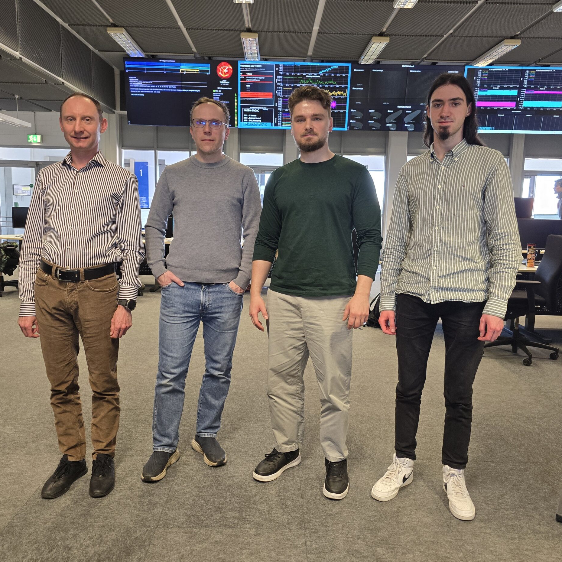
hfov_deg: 57.3
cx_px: 283
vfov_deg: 57.3
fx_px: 514
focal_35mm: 28
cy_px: 279
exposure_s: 1/120
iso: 320
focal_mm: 6.3
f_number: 1.7
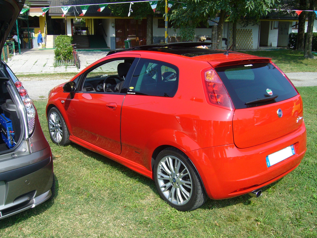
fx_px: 321
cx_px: 158
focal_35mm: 35
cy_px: 119
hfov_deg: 52.6
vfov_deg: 40.7
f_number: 5.6
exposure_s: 1/200
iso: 64
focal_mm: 5.8
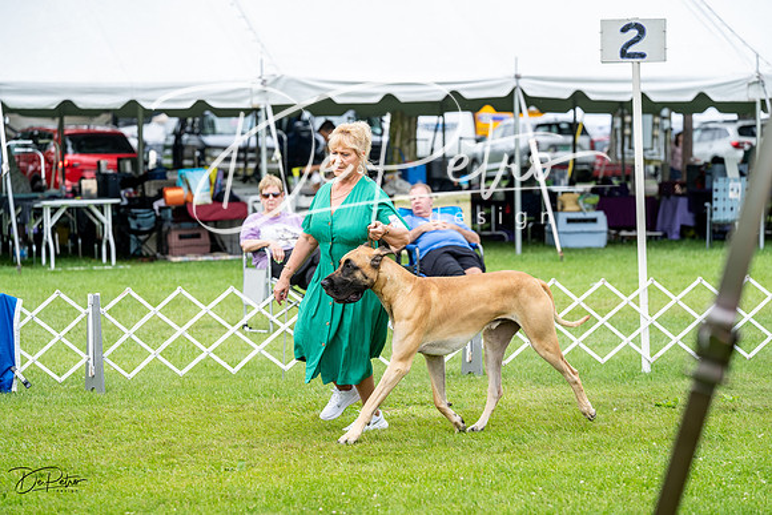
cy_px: 258
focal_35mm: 138
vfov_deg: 9.9
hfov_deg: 14.9
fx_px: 2960
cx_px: 386
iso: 400
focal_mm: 138
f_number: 4.5
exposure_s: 1/1000
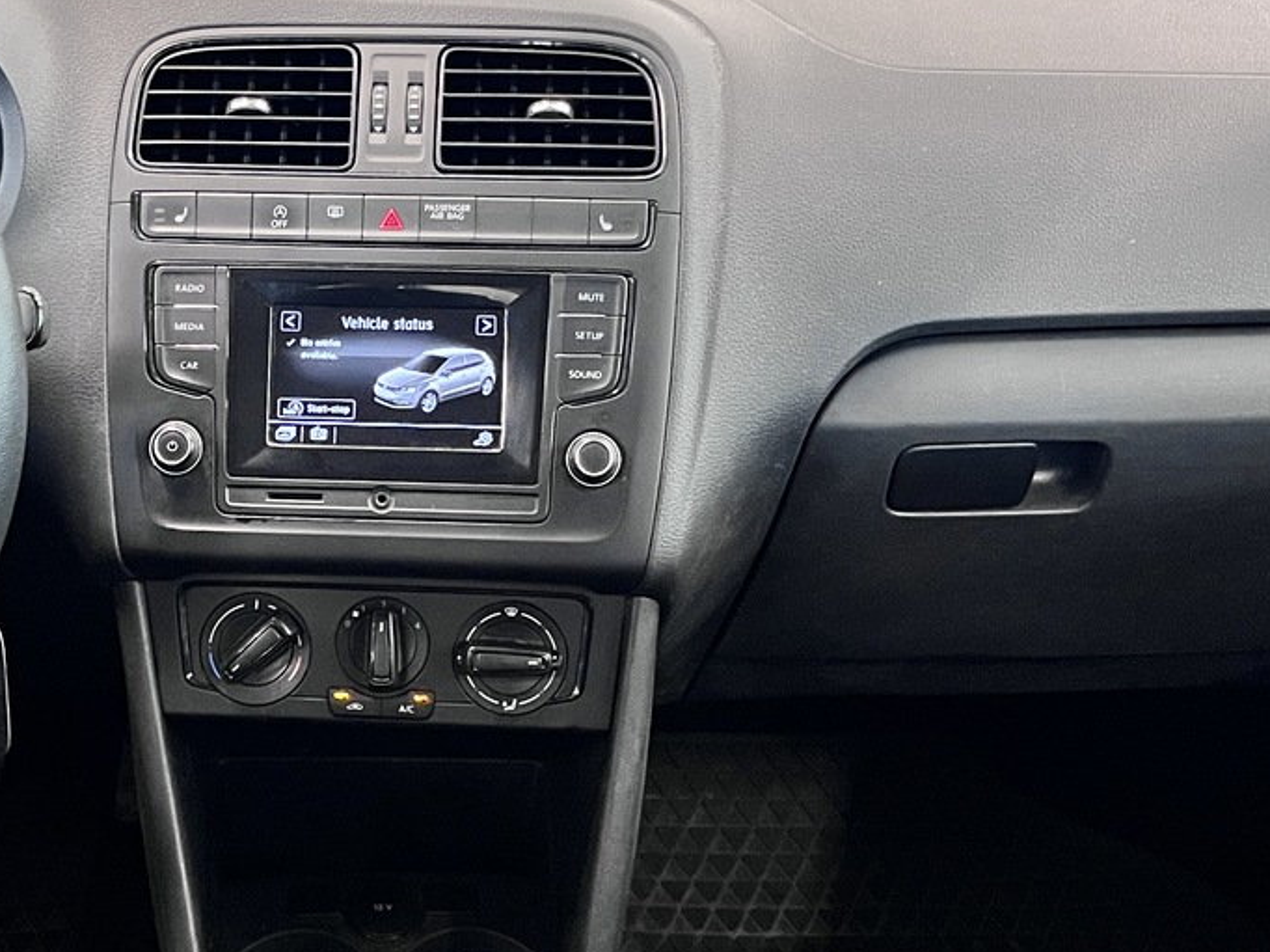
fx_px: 2237
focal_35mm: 61
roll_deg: -0.9
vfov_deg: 24.0
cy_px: 382
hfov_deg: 31.4
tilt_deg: -23.2
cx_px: 393
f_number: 1.6
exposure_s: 1/50
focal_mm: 5.1
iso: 500
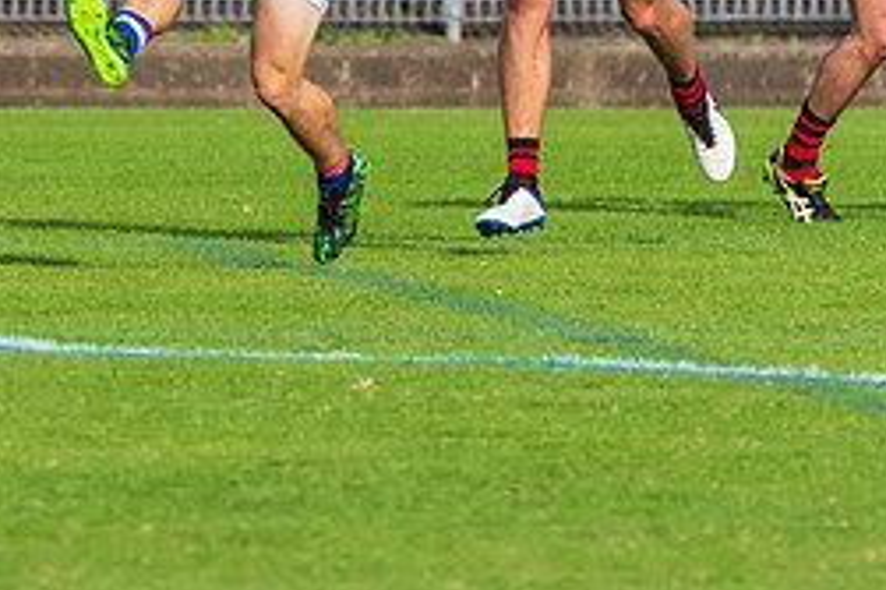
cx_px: 225
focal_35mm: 1749
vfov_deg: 0.8
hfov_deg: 1.2
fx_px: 43015
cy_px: 93
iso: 1000
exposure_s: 1/3200
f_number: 6.3
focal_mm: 600
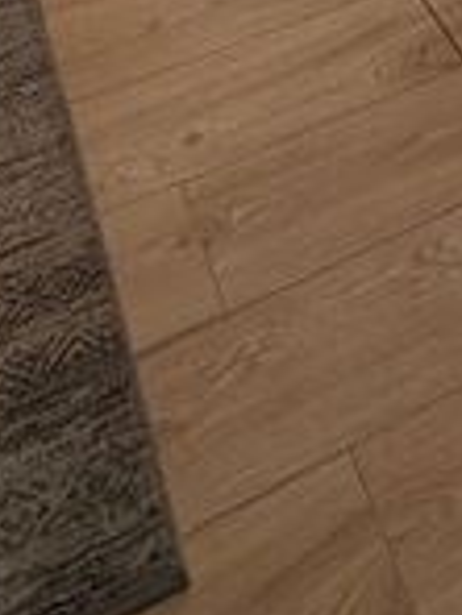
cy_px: -642
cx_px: 312
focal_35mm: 63
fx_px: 1121
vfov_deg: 18.5
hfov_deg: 23.2
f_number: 2.2
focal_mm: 2.22
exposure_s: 1/121
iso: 100
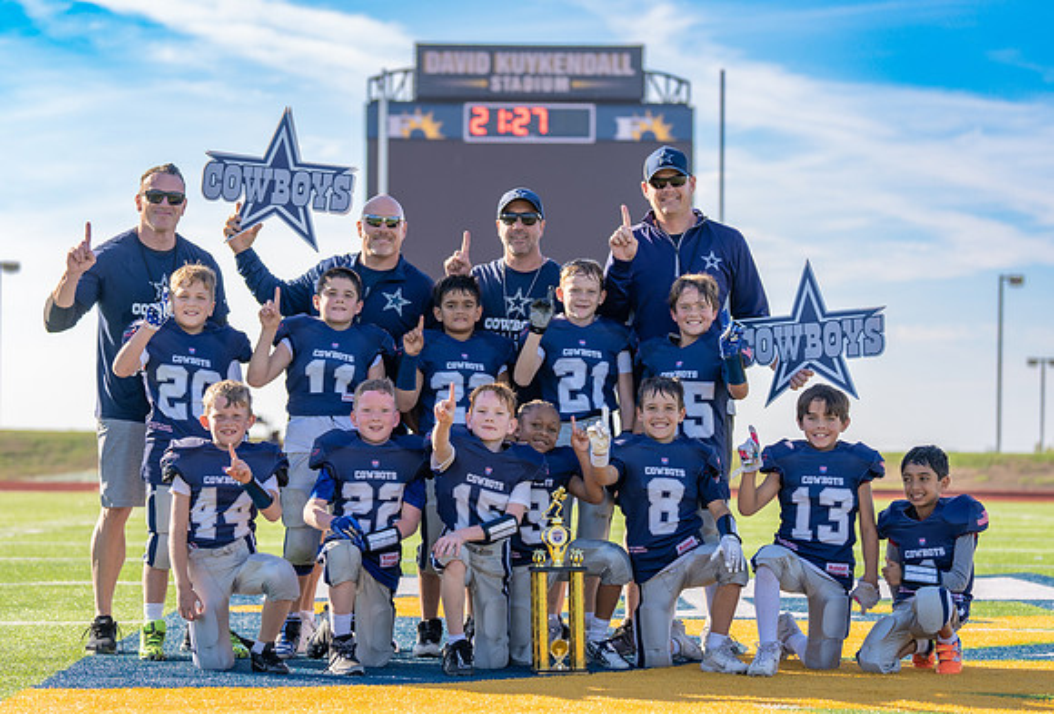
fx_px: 3110
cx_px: 455
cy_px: 387
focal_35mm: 106
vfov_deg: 13.1
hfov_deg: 19.2
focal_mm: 80
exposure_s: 1/1000
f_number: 2.8
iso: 100
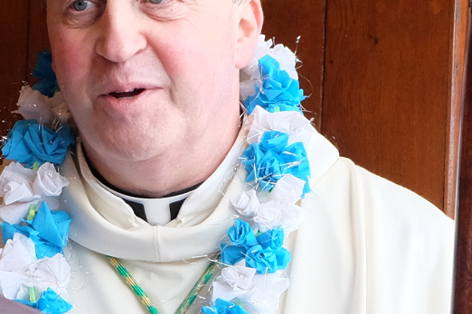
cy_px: 256
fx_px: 2111
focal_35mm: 161
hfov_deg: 12.8
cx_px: 192
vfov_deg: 8.5
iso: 1600
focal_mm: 23.2
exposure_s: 1/100
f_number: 5
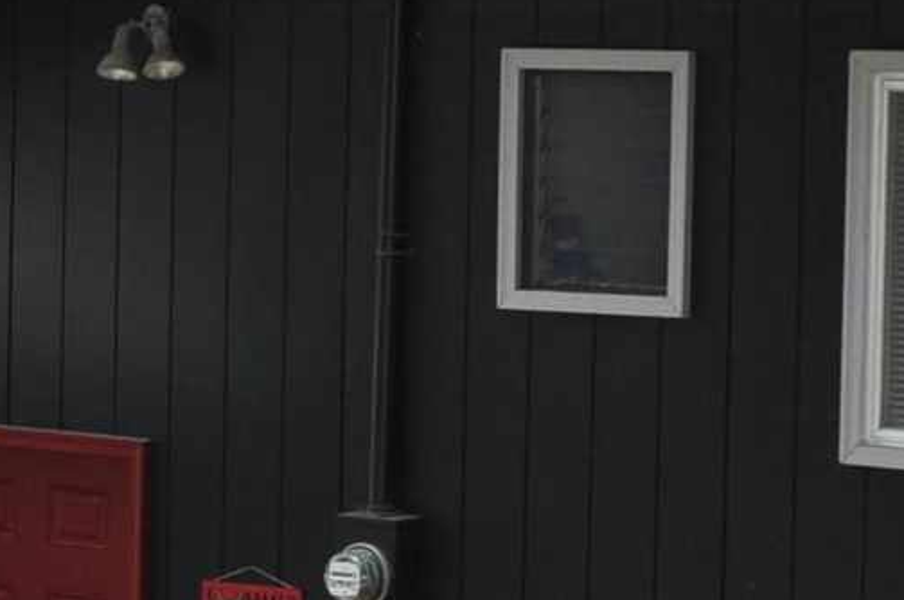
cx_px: -223
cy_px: 327
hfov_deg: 12.2
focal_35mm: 165
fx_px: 4138
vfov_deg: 8.3
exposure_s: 1/200
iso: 200
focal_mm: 18
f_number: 7.1
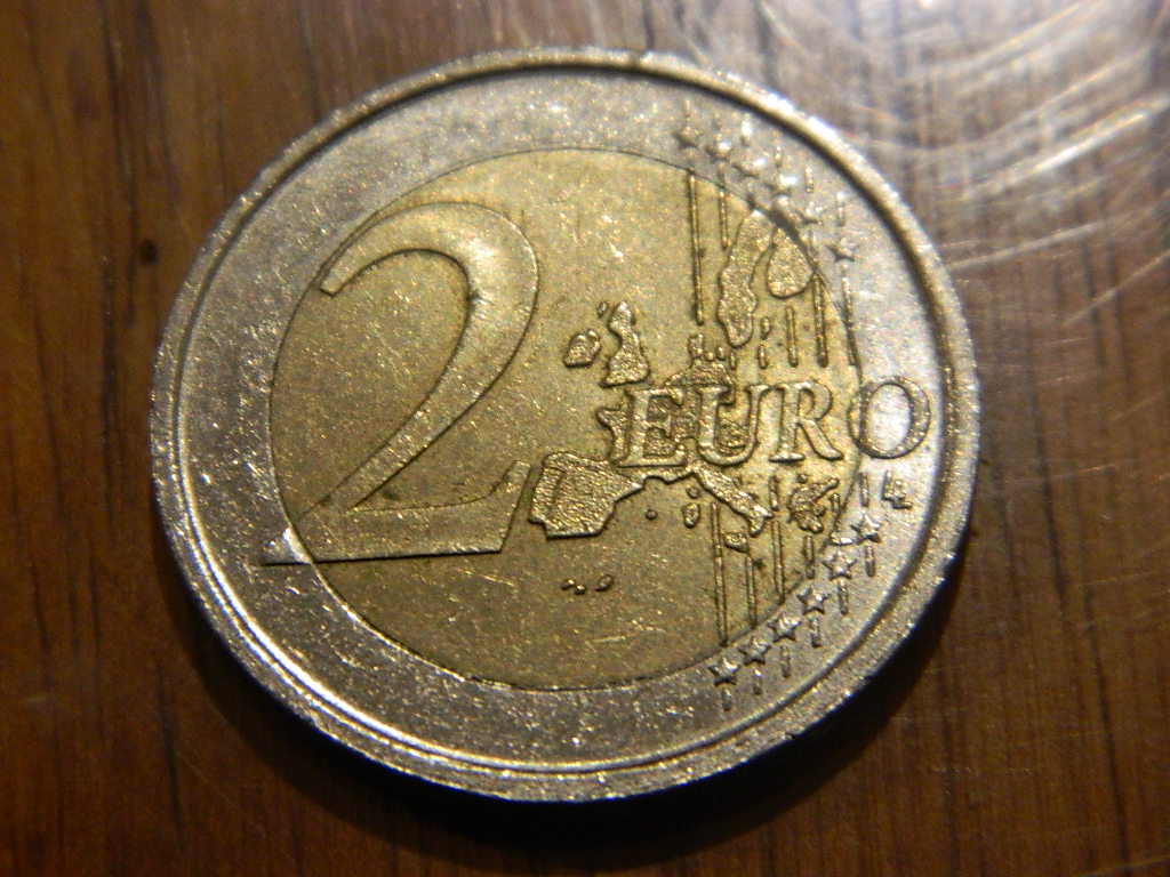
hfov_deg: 19.1
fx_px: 3481
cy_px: 438
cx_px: 585
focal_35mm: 103
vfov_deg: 14.4
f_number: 4.5
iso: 400
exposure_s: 1/15
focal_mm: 18.6
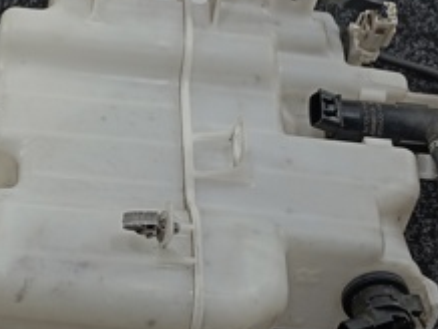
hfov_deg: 23.7
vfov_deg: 18.0
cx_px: 146
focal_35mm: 82
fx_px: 1039
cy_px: 162
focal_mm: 4.22
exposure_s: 1/50
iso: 84
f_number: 1.8
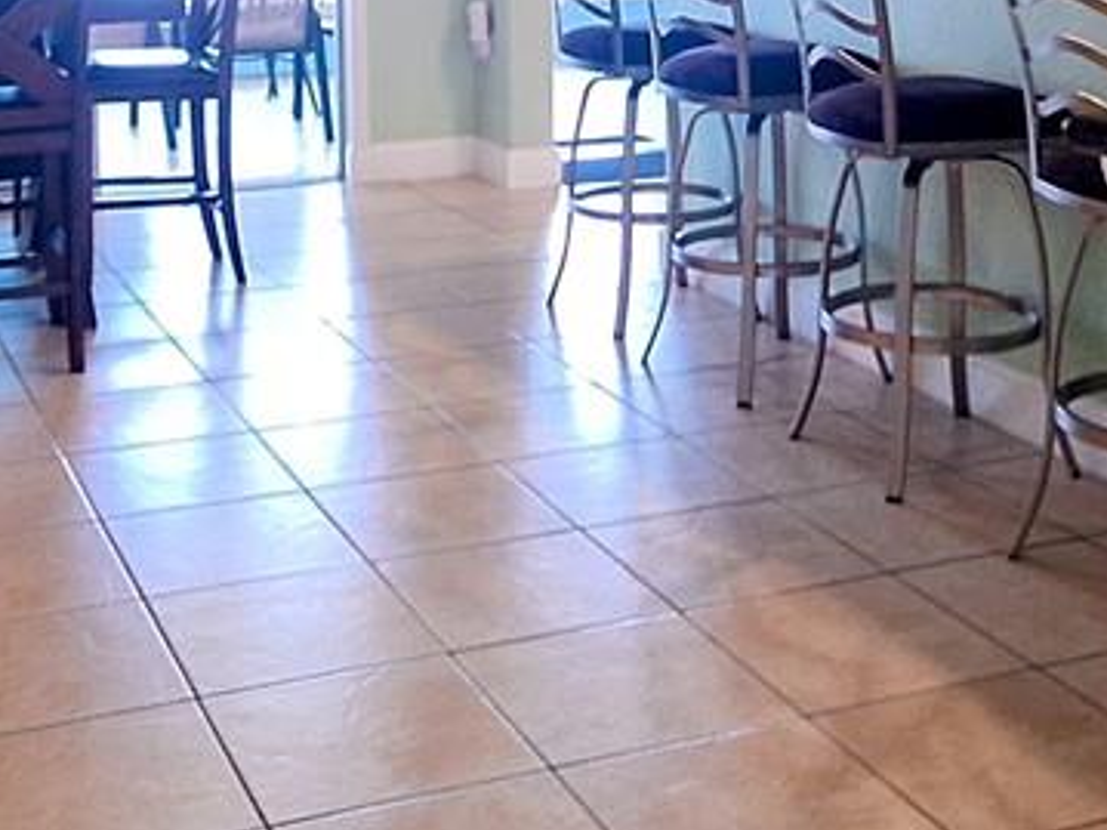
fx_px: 1854
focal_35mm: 58
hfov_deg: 33.1
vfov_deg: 23.8
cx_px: 441
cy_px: -59
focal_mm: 1.74
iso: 100
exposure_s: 1/40
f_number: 2.2
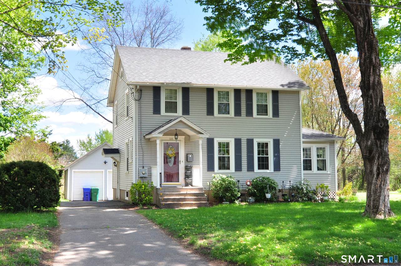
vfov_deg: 43.5
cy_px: 133
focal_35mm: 30
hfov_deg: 62.0
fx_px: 334
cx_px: 200
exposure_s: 1/250
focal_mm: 20
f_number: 8
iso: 640
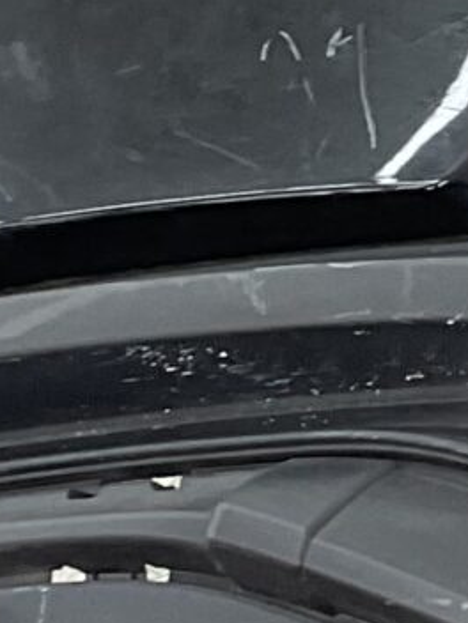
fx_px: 3804
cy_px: 350
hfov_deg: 7.0
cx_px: 495
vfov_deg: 9.4
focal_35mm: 211
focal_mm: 3
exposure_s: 1/100
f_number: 1.8
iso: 25
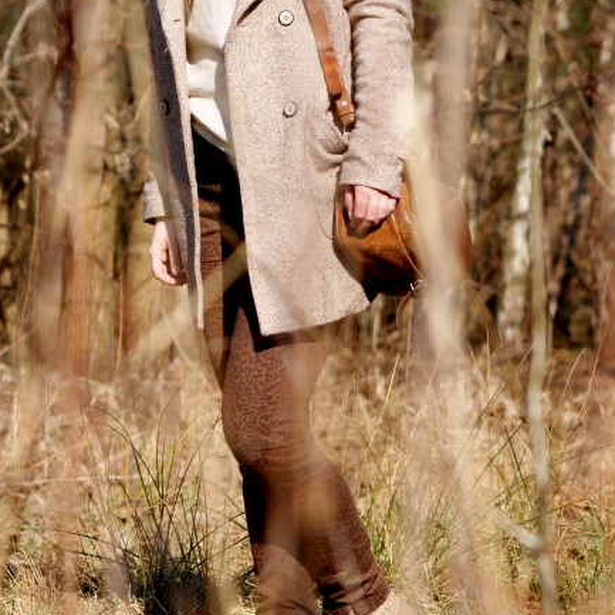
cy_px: 189
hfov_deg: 6.5
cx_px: 258
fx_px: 5447
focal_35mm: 271
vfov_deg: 6.5
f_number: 5.6
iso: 100
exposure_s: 1/400
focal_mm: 120
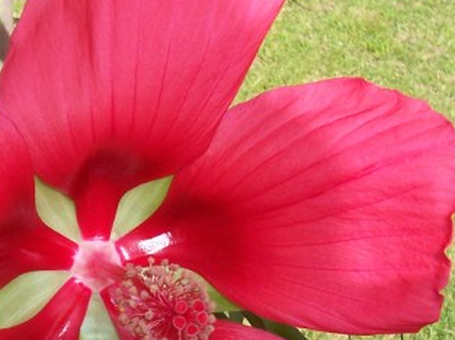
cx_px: 125
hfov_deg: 22.4
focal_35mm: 87
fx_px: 1142
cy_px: 256
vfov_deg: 16.8
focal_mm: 5.6
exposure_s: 1/250
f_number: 5.6
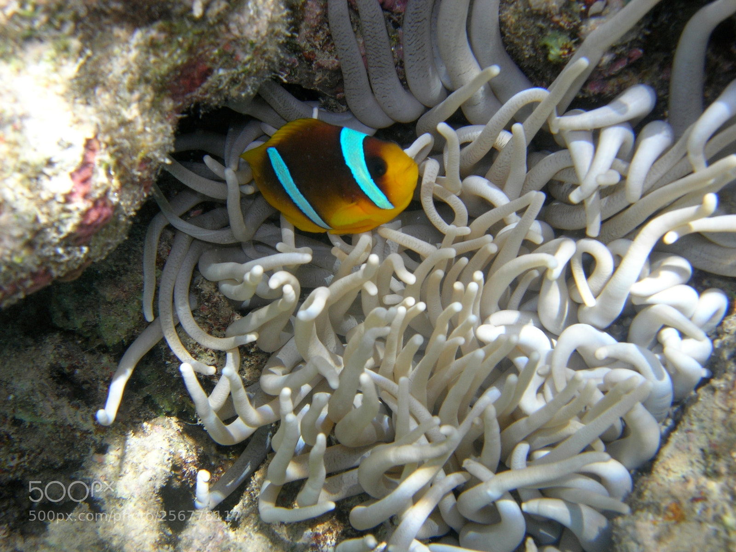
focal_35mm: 38
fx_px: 808
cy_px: 276
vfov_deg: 37.7
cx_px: 368
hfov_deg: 49.0
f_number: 4.8
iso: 64
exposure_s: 1/338
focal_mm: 7.8
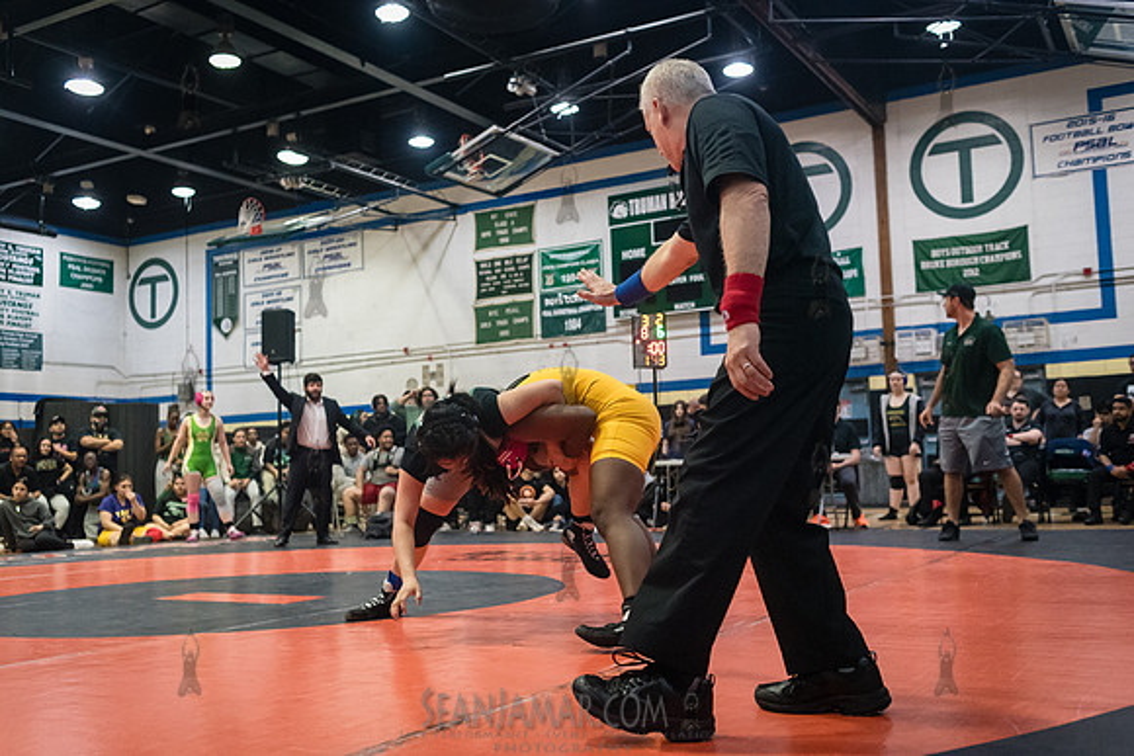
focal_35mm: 35
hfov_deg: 54.4
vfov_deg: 37.9
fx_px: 1103
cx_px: 567
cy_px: 378
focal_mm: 35
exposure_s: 1/400
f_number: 3.5
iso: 6400
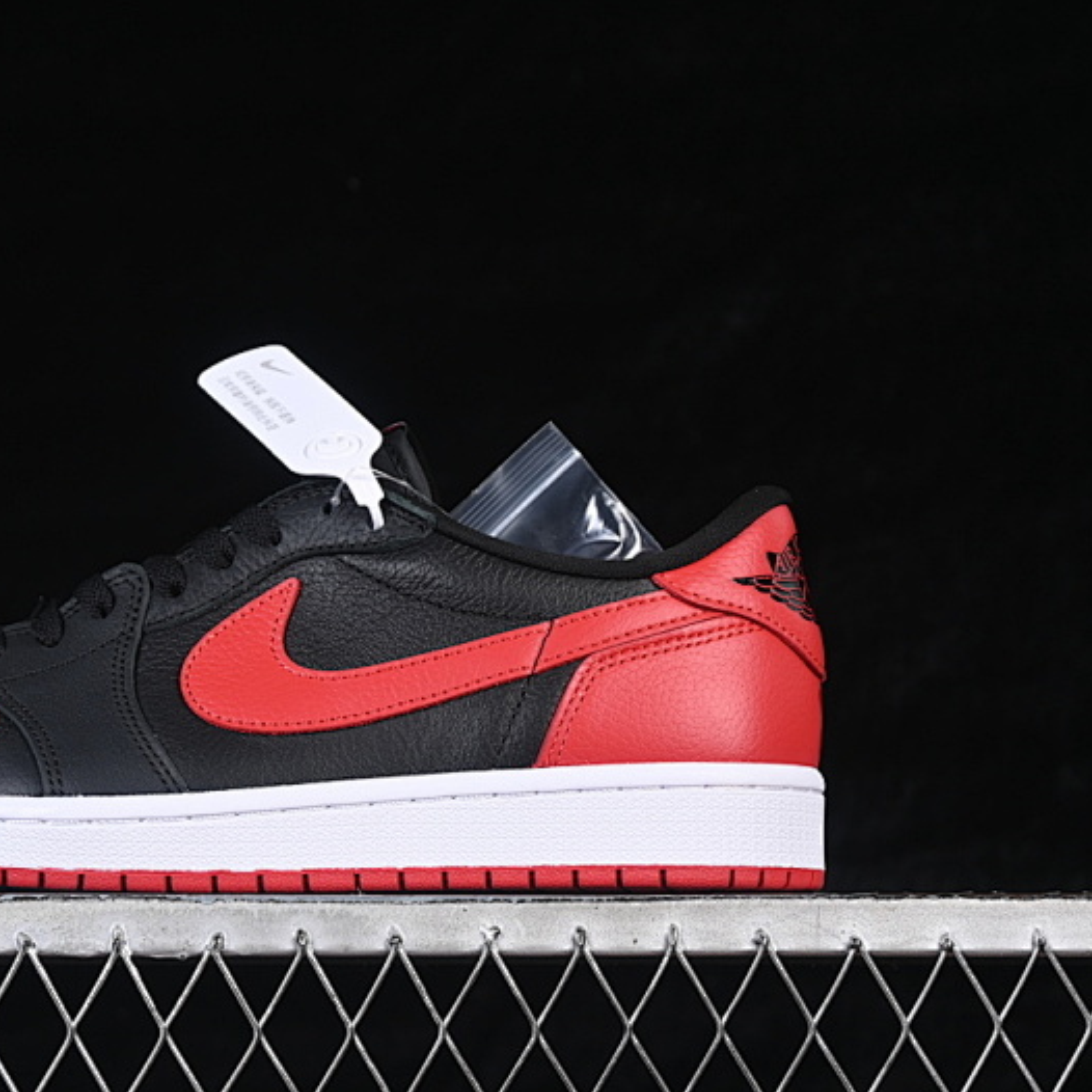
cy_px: 551
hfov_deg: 17.8
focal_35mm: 97
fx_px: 3462
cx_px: 272
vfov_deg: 17.9
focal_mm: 50
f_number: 7.1
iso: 160
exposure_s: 1/50
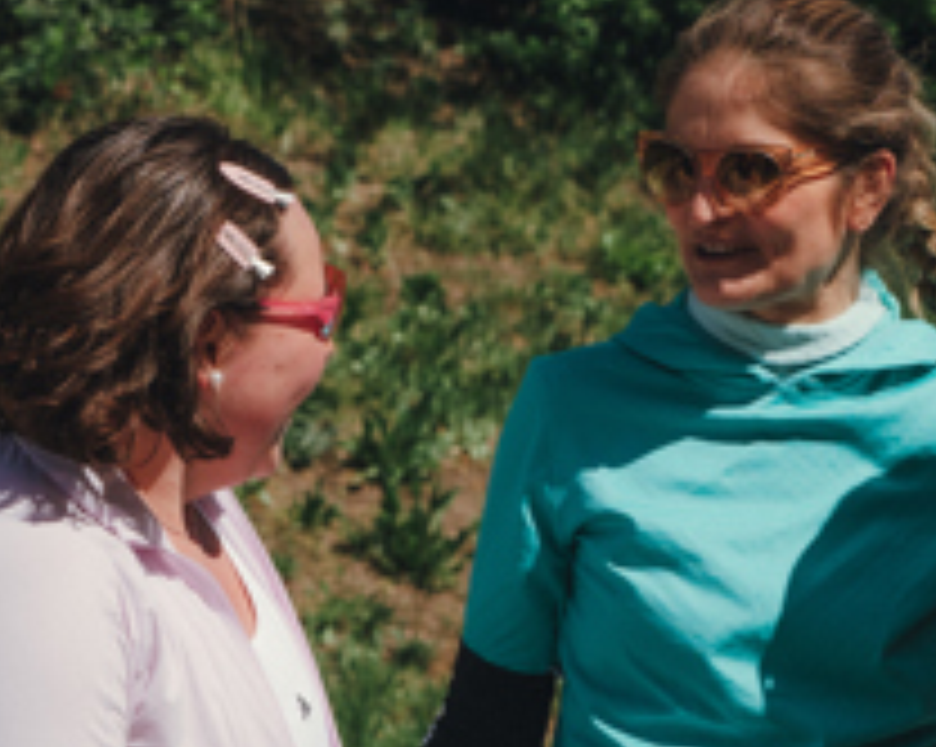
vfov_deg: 6.7
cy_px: 551
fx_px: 6338
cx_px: 756
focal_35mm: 229
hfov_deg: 8.4
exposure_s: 1/1250
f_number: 5
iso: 125
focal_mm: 49
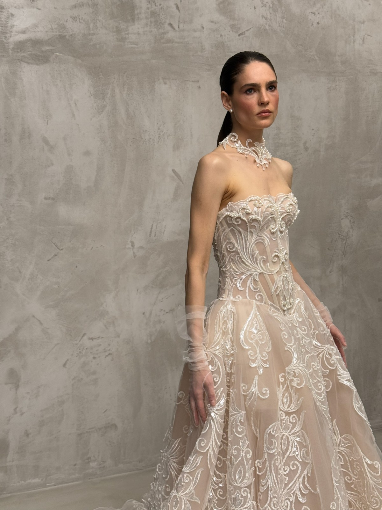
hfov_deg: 30.3
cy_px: 255
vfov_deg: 39.7
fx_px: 706
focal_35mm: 48
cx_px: 191
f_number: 1.78
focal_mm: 6.76
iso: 100
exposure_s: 1/107
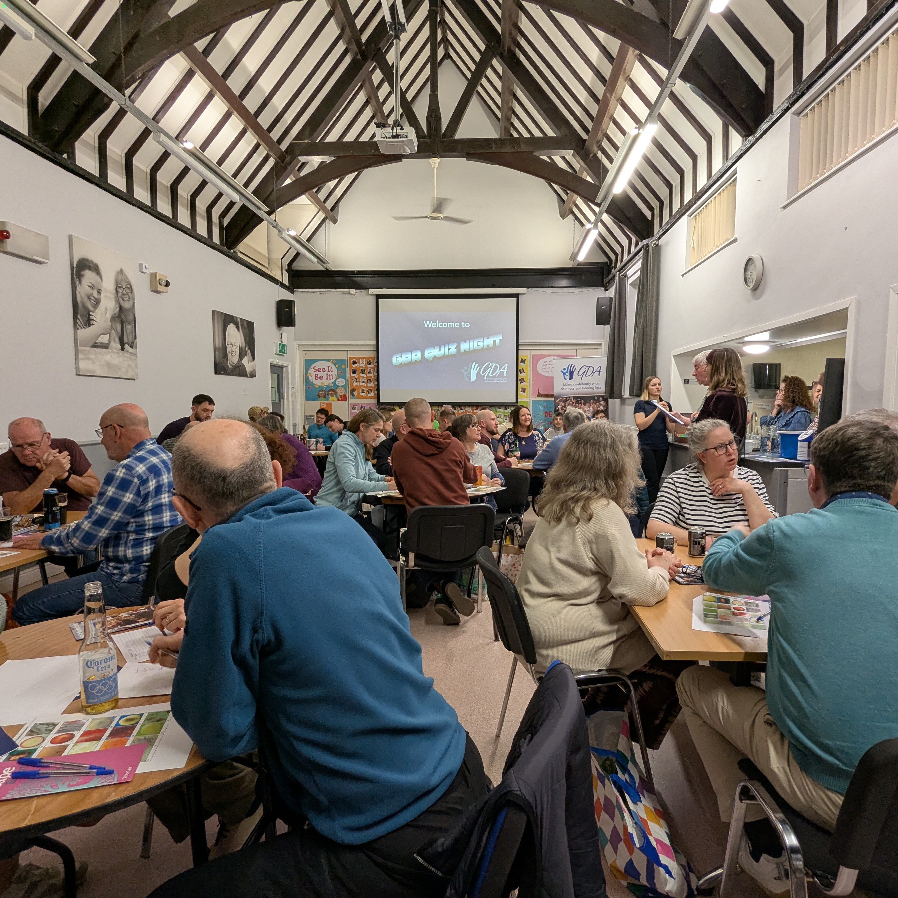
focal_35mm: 19
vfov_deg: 77.7
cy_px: 450
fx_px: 558
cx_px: 469
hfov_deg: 77.6
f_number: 2.2
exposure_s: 1/33.3
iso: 85
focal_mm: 2.35
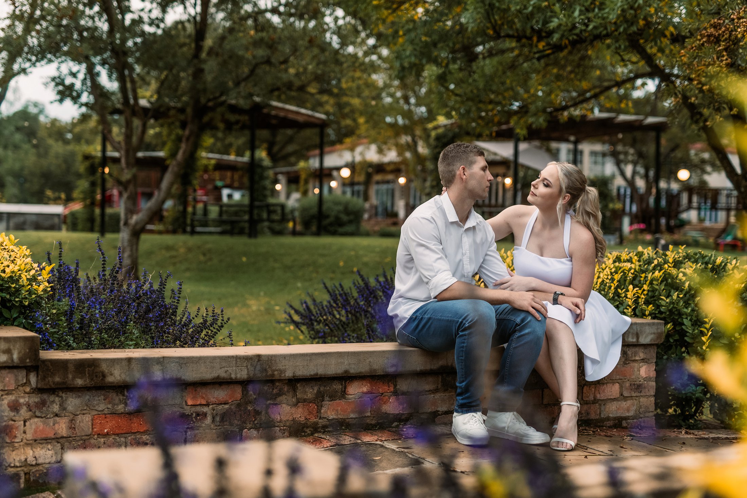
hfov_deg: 39.6
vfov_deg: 27.0
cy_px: 249
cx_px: 374
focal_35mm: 50
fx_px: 1037
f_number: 2.2
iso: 250
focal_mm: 50
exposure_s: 1/100
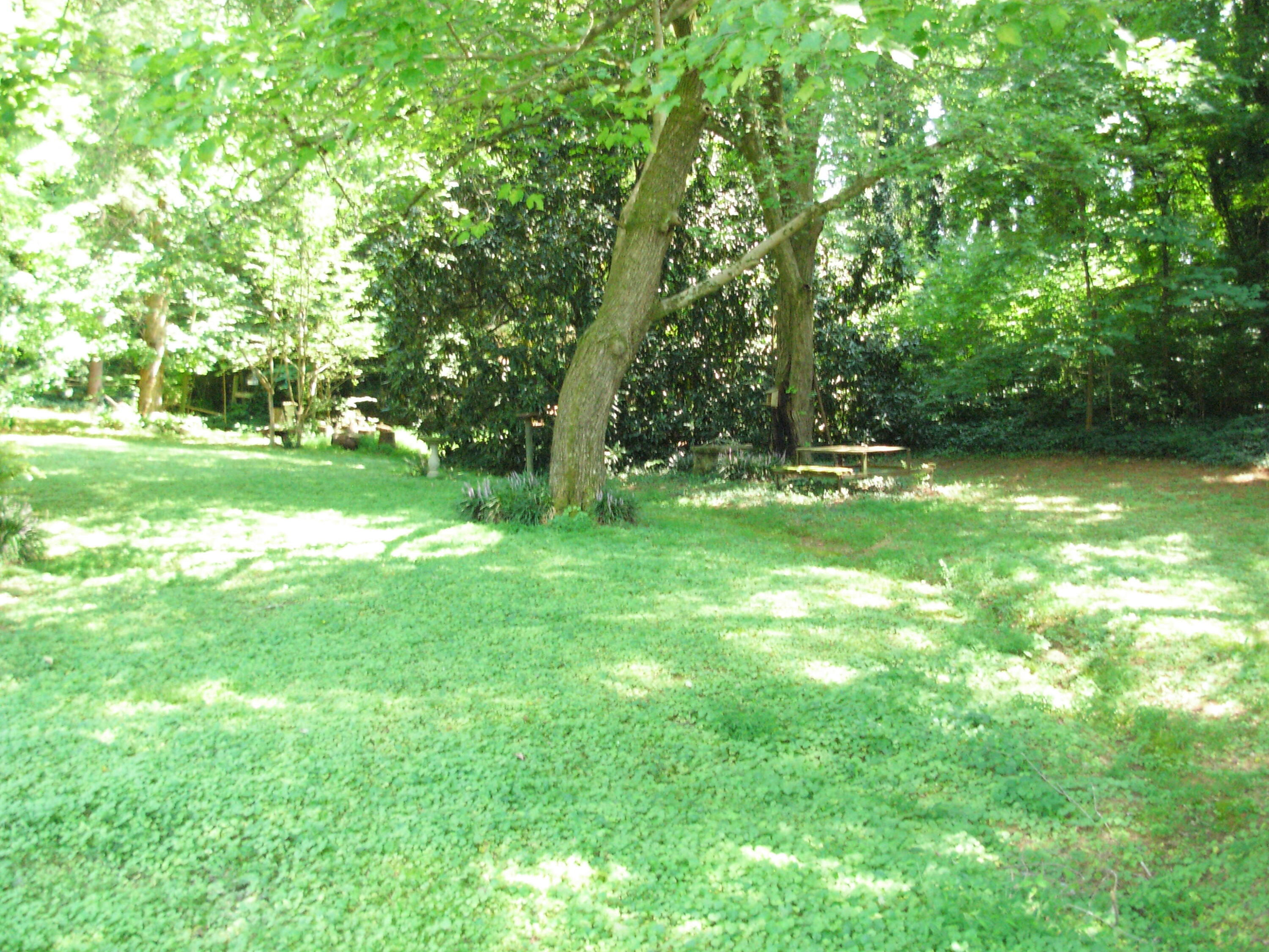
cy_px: 476
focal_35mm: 38
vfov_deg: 37.7
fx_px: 1393
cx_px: 634
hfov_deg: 49.0
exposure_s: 1/114
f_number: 2.9
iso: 400
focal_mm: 6.3
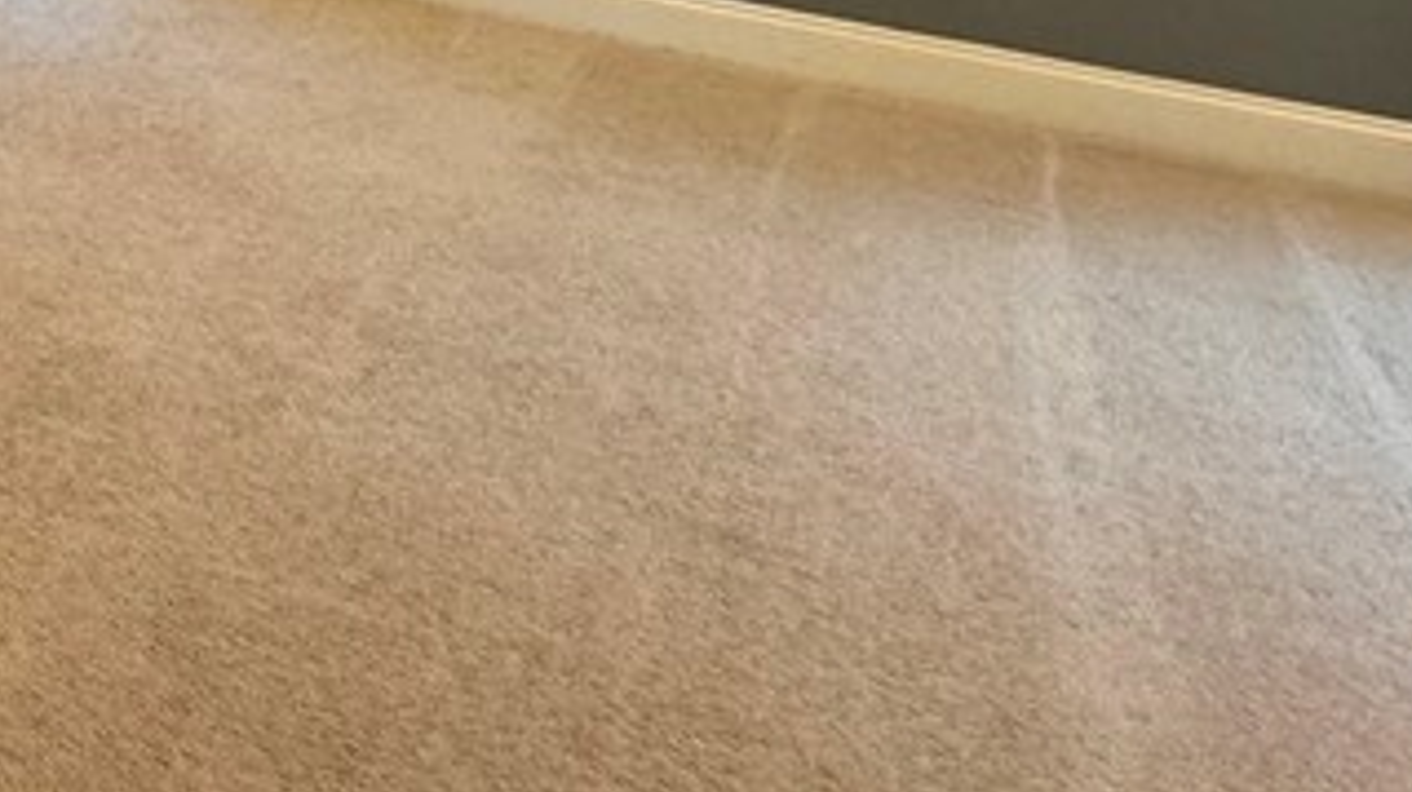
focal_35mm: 49
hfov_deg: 34.8
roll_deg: -1.0
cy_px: -686
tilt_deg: +1.3
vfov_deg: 18.4
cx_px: -221
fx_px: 1834
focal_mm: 2.22
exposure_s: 1/60
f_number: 2.2
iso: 320
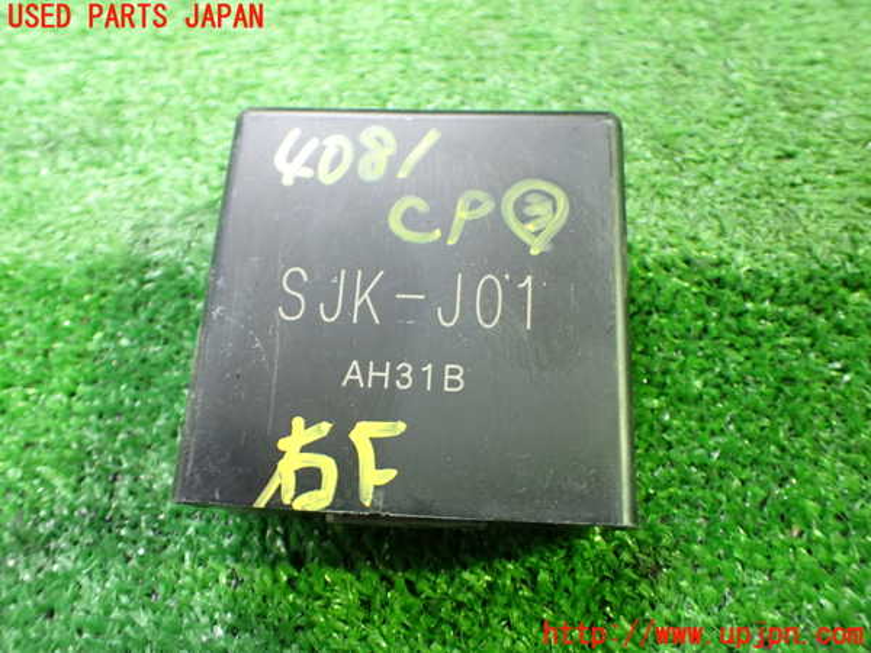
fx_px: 755
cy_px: 326
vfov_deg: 46.8
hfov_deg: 60.0
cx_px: 436
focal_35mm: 30
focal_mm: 5.4
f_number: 2.3
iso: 800
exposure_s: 1/30
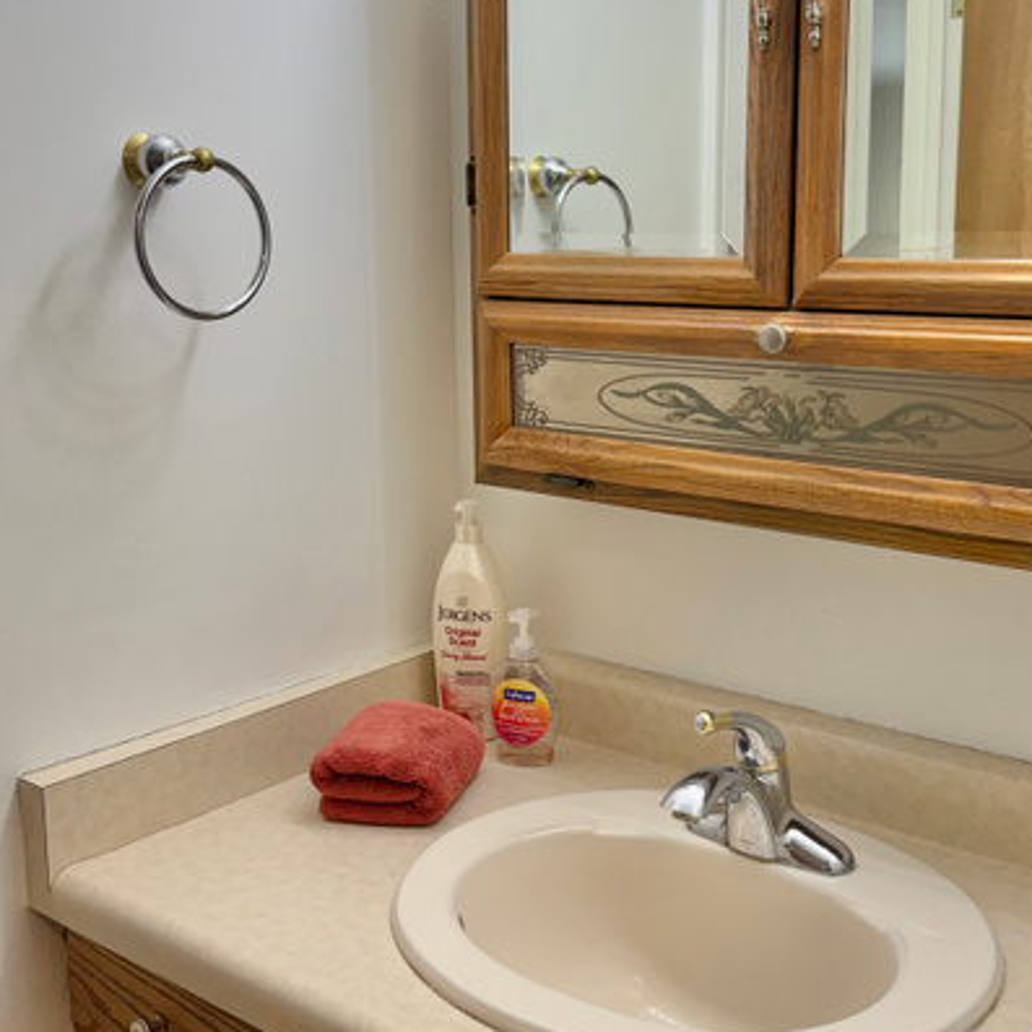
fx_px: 1383
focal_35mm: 41
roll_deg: +0.0
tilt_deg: -7.4
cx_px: 572
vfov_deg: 40.8
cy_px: 419
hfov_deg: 40.9
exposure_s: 1/120
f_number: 1.78
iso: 80
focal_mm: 6.76
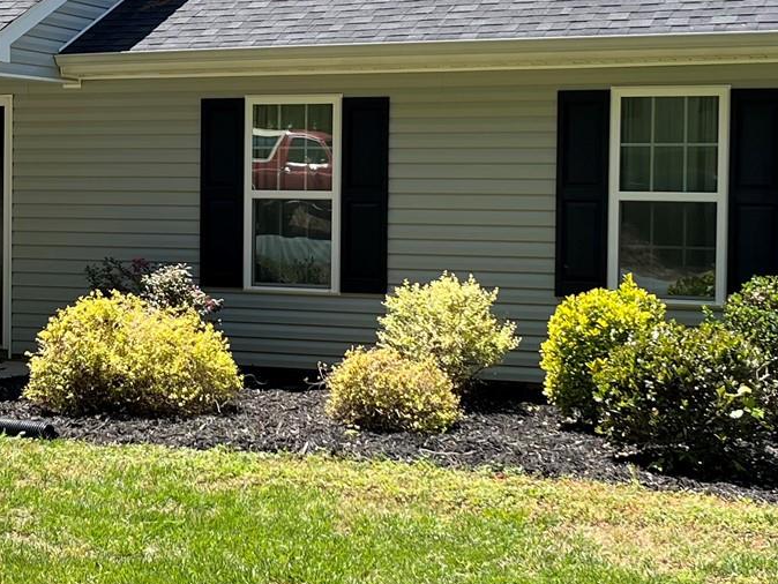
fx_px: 1776
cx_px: 233
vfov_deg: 18.6
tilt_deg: -0.5
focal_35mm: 79
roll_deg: -0.3
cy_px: 194
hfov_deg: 24.5
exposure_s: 1/1441
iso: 50
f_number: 1.6
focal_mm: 5.1
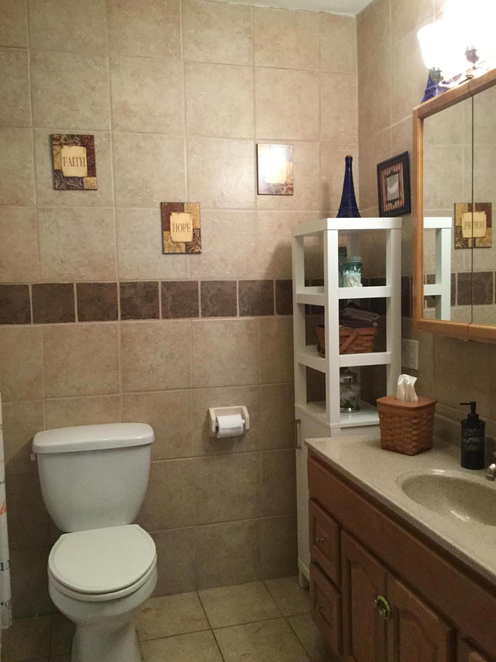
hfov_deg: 45.4
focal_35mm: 31
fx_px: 592
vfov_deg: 58.4
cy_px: 331
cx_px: 248
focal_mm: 3.3
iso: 200
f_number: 2.4
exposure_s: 1/20
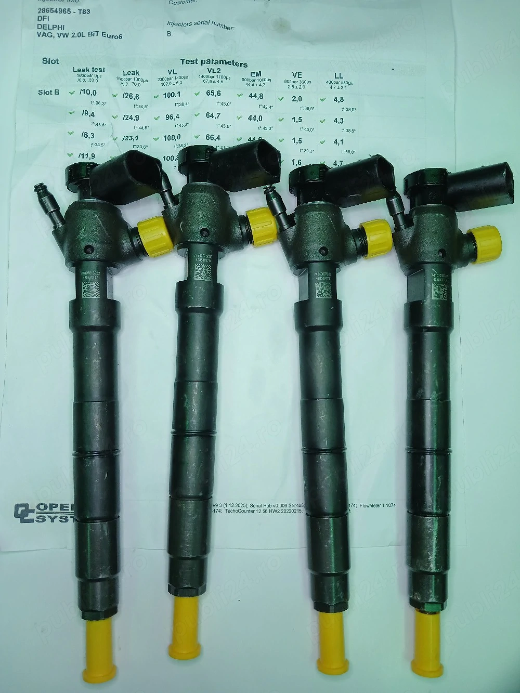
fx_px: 541
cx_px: 260
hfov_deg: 51.4
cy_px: 346
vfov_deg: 65.3
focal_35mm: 27
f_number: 1.8
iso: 64
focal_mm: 3.98
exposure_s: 1/50.3
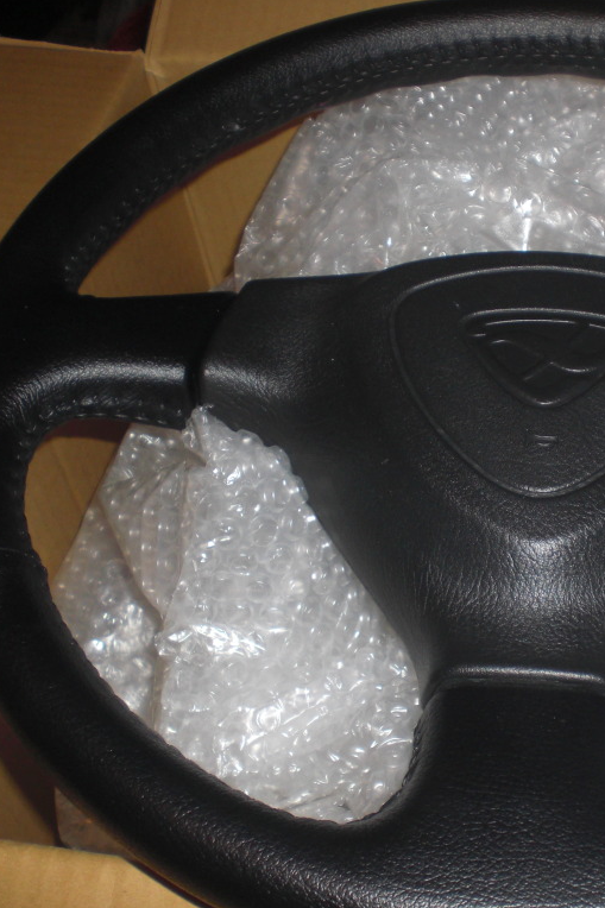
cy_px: 453
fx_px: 1337
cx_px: 535
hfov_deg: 24.8
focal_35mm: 53
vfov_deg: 37.5
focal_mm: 6.3
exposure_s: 1/60
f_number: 3.1
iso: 100
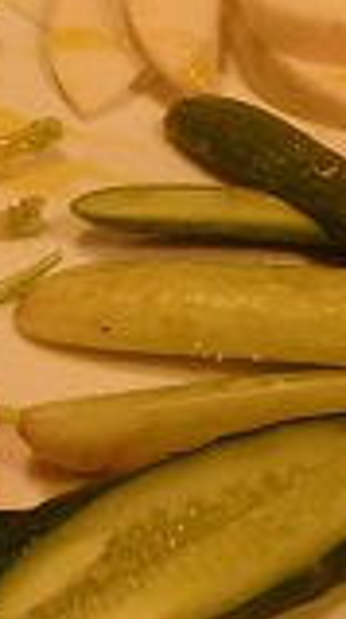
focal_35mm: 79
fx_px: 1293
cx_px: 60
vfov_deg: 26.7
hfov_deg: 15.1
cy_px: 202
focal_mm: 4.5
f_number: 3.4
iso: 400
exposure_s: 1/10
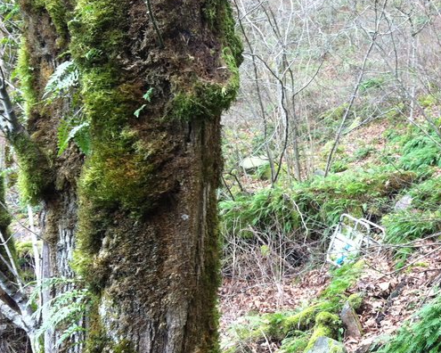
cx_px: 355
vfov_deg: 24.6
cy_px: 201
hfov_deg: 29.8
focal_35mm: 62
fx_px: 809
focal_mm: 3.85
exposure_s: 1/15
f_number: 2.8
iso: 100
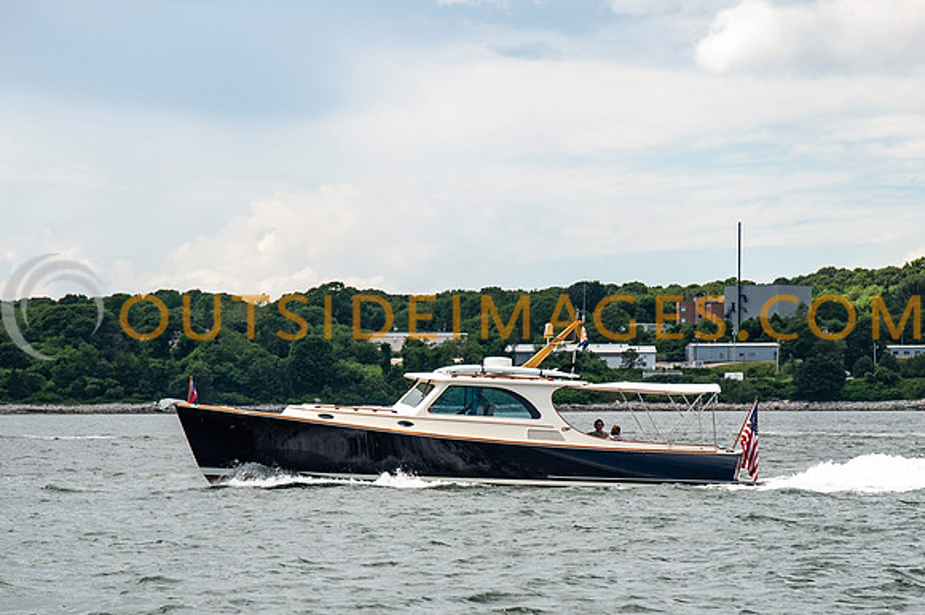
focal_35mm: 161
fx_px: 4122
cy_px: 392
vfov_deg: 8.5
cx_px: 462
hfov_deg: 12.8
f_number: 5
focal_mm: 120
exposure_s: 1/1600
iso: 250
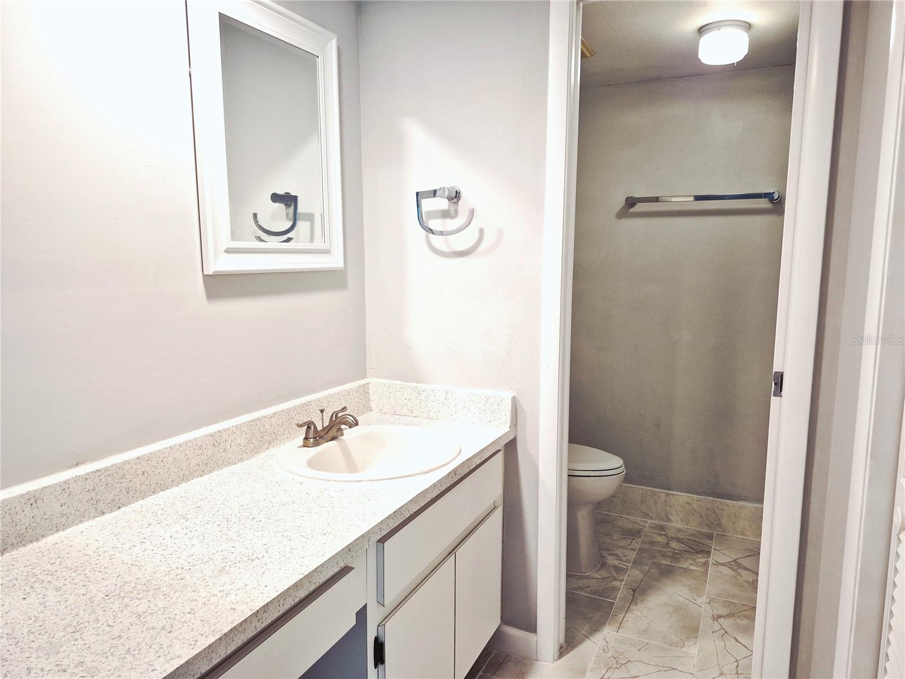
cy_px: 340
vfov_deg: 58.9
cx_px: 452
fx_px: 601
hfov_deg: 73.9
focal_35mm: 23
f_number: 1.8
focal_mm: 5.4
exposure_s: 1/120
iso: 640
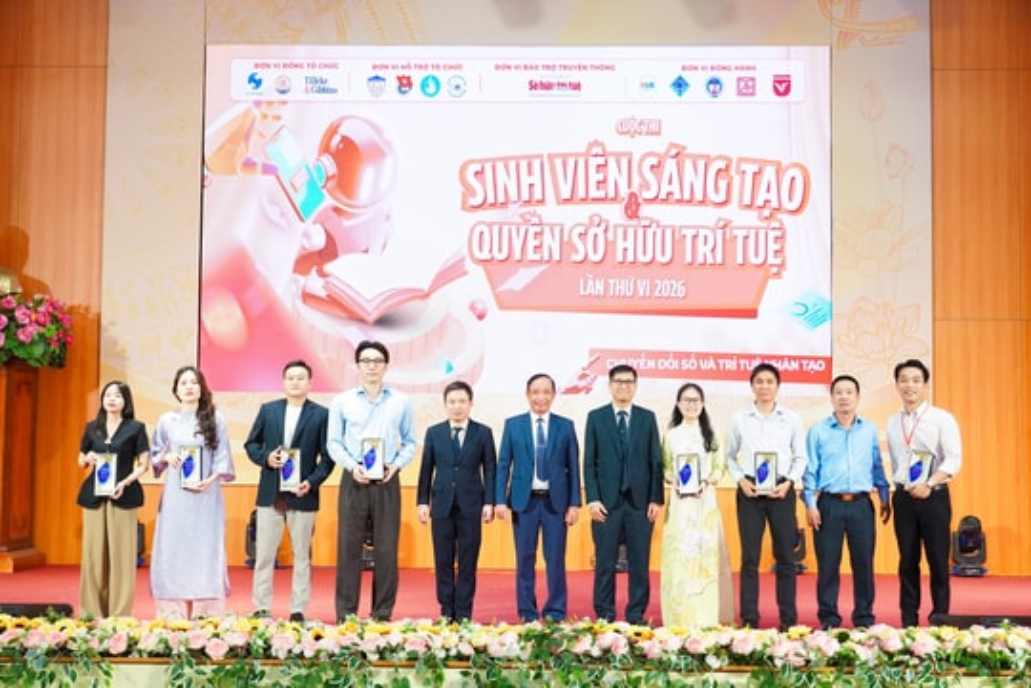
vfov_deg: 25.8
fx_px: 1503
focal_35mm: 52
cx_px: 516
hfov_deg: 37.9
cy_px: 344
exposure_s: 1/80
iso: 1000
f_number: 5.6
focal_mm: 35
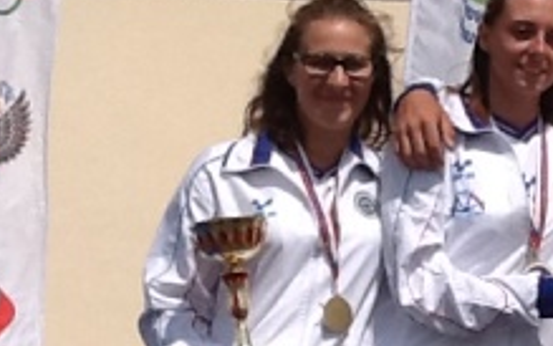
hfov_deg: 15.1
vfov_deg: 9.6
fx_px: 2050
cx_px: 571
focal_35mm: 136
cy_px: 308
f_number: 2.4
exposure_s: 1/4464
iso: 50
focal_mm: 2.03
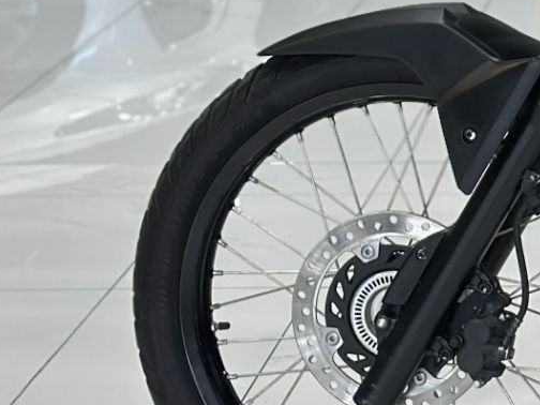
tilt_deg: -11.4
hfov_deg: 10.4
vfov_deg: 8.1
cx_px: 850
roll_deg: -0.4
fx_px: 2855
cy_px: 36
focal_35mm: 183
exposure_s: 1/120
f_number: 1.78
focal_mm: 6.86
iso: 125
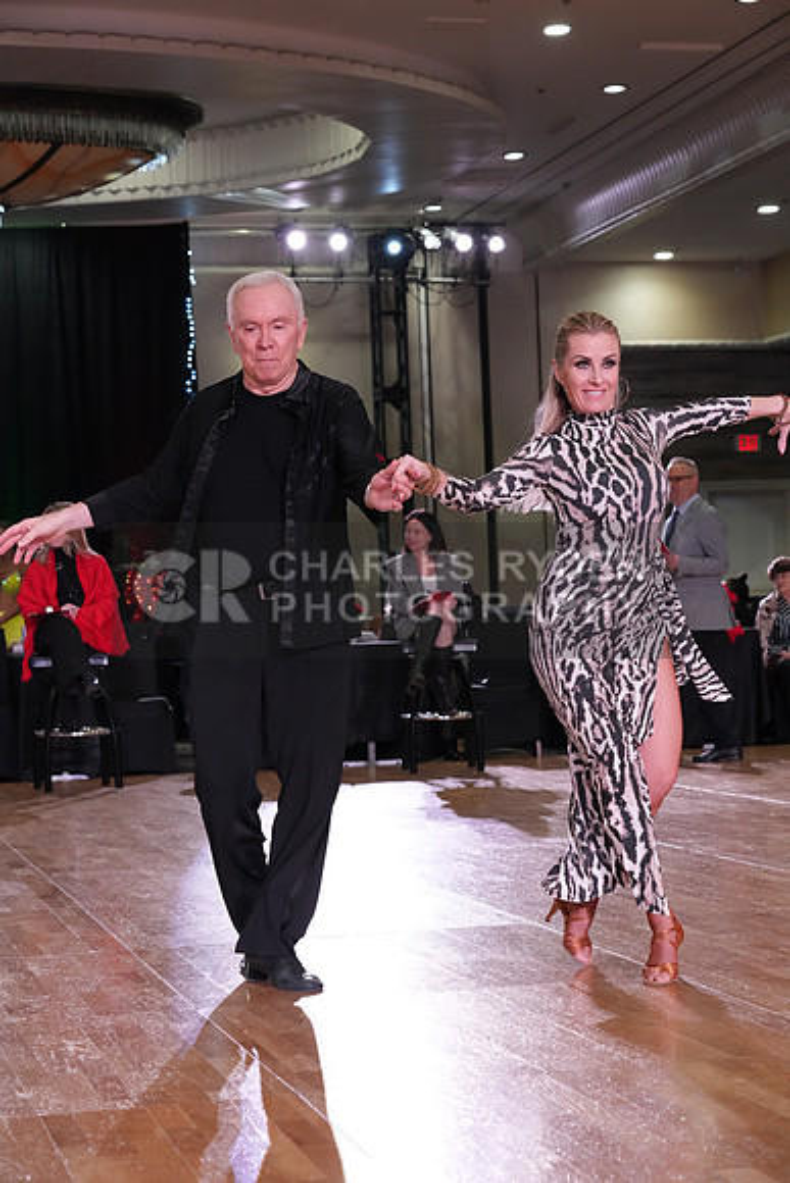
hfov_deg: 18.7
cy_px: 592
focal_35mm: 73
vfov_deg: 27.7
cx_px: 395
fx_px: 2401
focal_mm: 73
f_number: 6.3
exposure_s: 1/320
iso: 5000
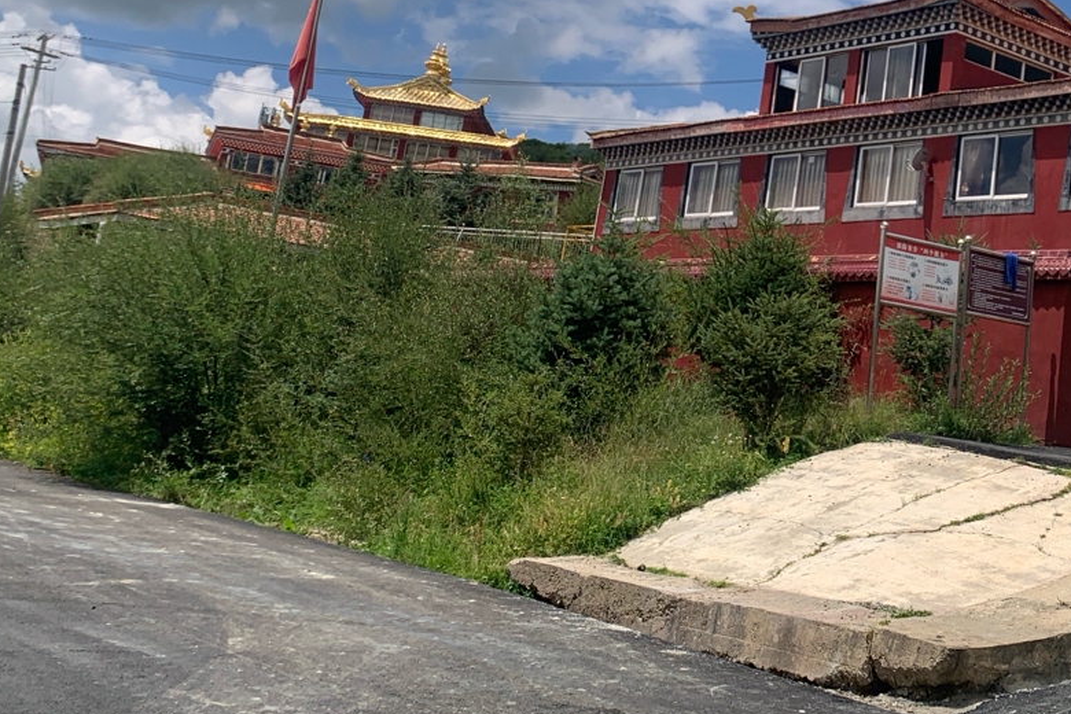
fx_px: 1547
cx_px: 910
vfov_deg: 25.0
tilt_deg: +15.4
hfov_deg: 36.4
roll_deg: -7.8
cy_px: 43
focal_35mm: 52
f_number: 1.8
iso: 25
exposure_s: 1/4464
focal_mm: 4.25
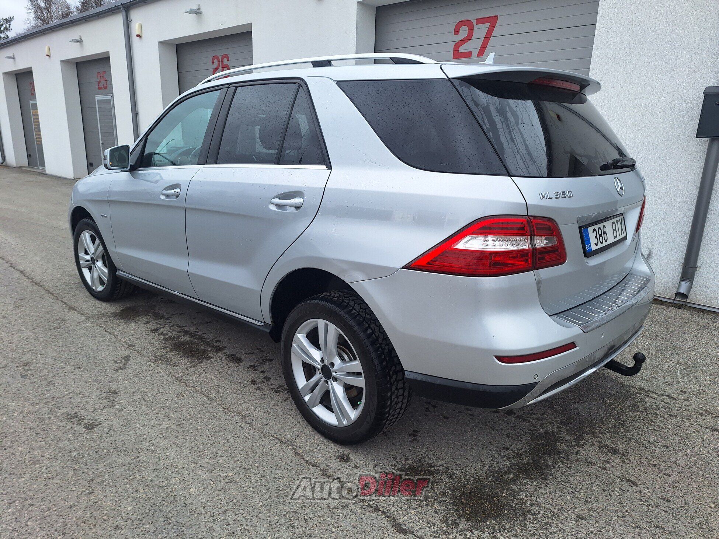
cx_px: 360
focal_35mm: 23
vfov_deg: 58.9
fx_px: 478
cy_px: 270
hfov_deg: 73.9
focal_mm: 5.54
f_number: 1.8
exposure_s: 1/390
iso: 40
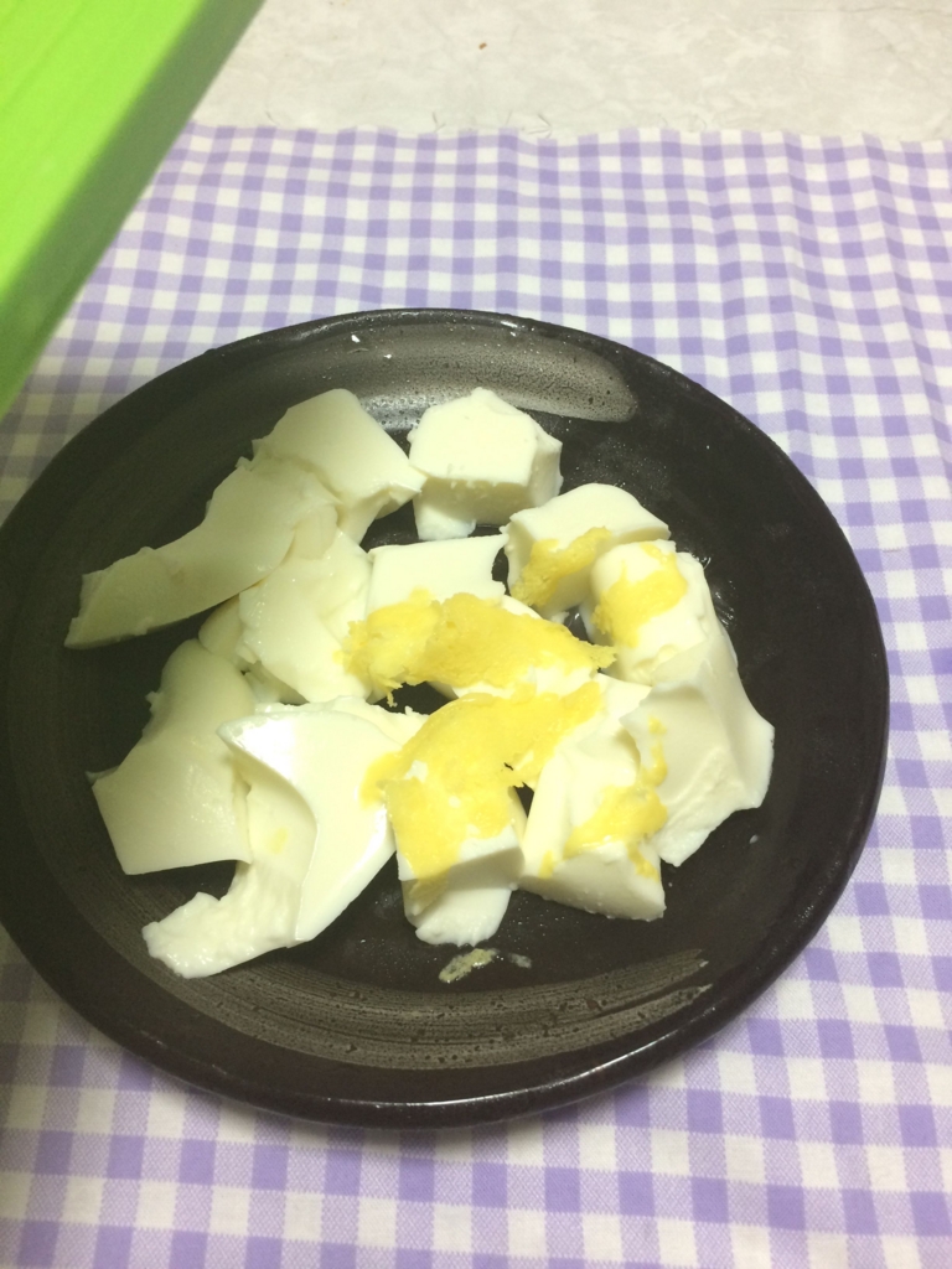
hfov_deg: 48.2
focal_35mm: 29
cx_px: 476
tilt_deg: -58.6
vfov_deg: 61.7
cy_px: 634
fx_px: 1063
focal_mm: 4.15
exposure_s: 1/33
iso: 125
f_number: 2.2
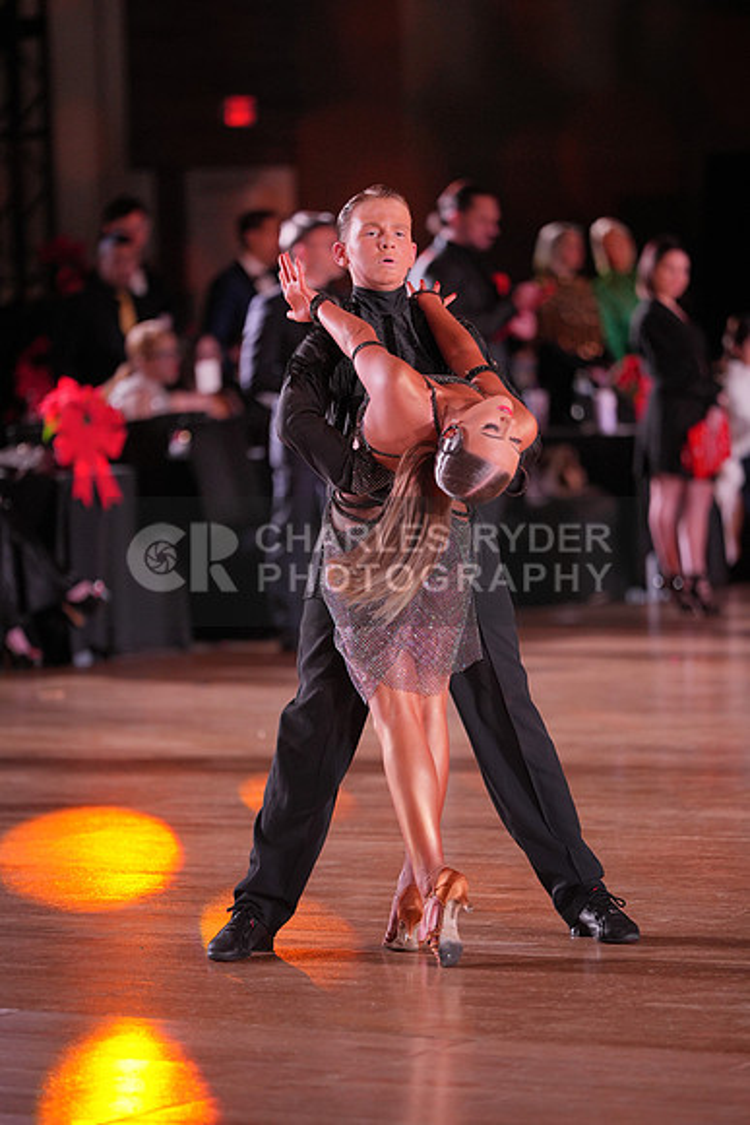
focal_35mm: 185
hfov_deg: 7.4
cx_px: 375
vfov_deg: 11.1
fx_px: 5777
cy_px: 562
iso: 1250
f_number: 2.8
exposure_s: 1/400
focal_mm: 185
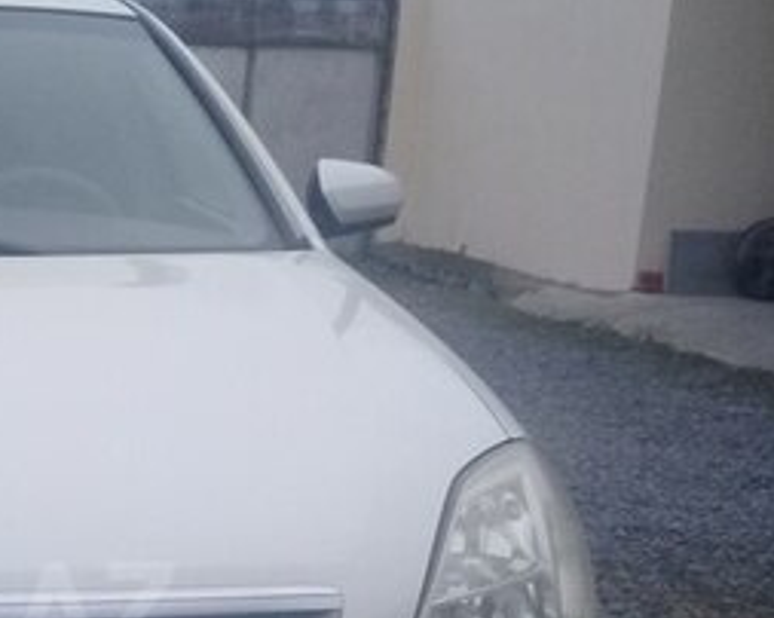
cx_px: -138
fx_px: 1808
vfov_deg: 18.9
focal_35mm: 79
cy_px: 607
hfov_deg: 22.4
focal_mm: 3.3
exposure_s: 1/164
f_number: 2.2
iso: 50
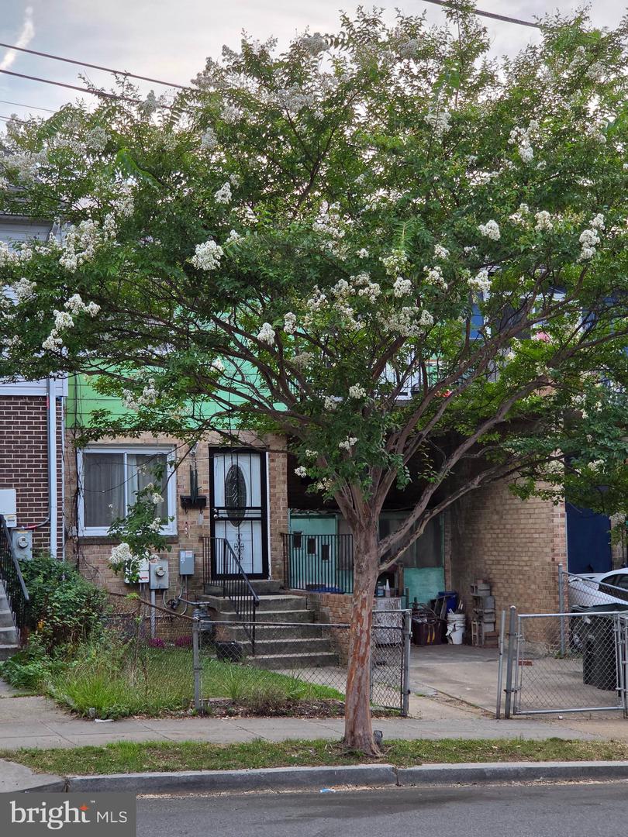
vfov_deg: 28.2
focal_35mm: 69
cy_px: 418
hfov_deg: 21.3
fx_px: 1669
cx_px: 314
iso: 125
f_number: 2.4
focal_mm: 7
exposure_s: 1/120
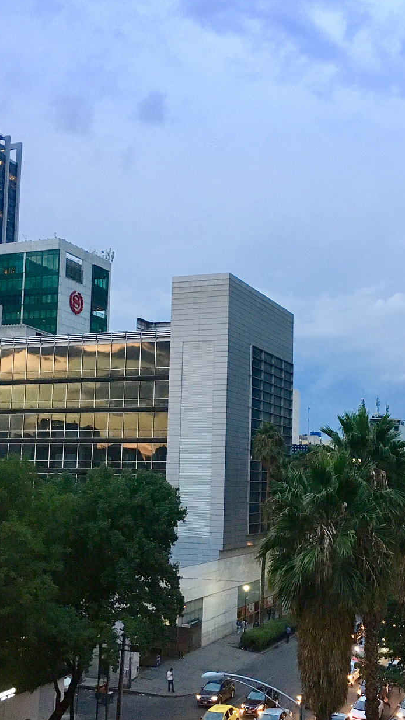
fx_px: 782
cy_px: 394
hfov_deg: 28.9
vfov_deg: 49.3
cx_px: 259
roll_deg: -0.6
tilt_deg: +5.3
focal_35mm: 41
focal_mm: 4.15
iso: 200
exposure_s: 1/30
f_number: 2.2
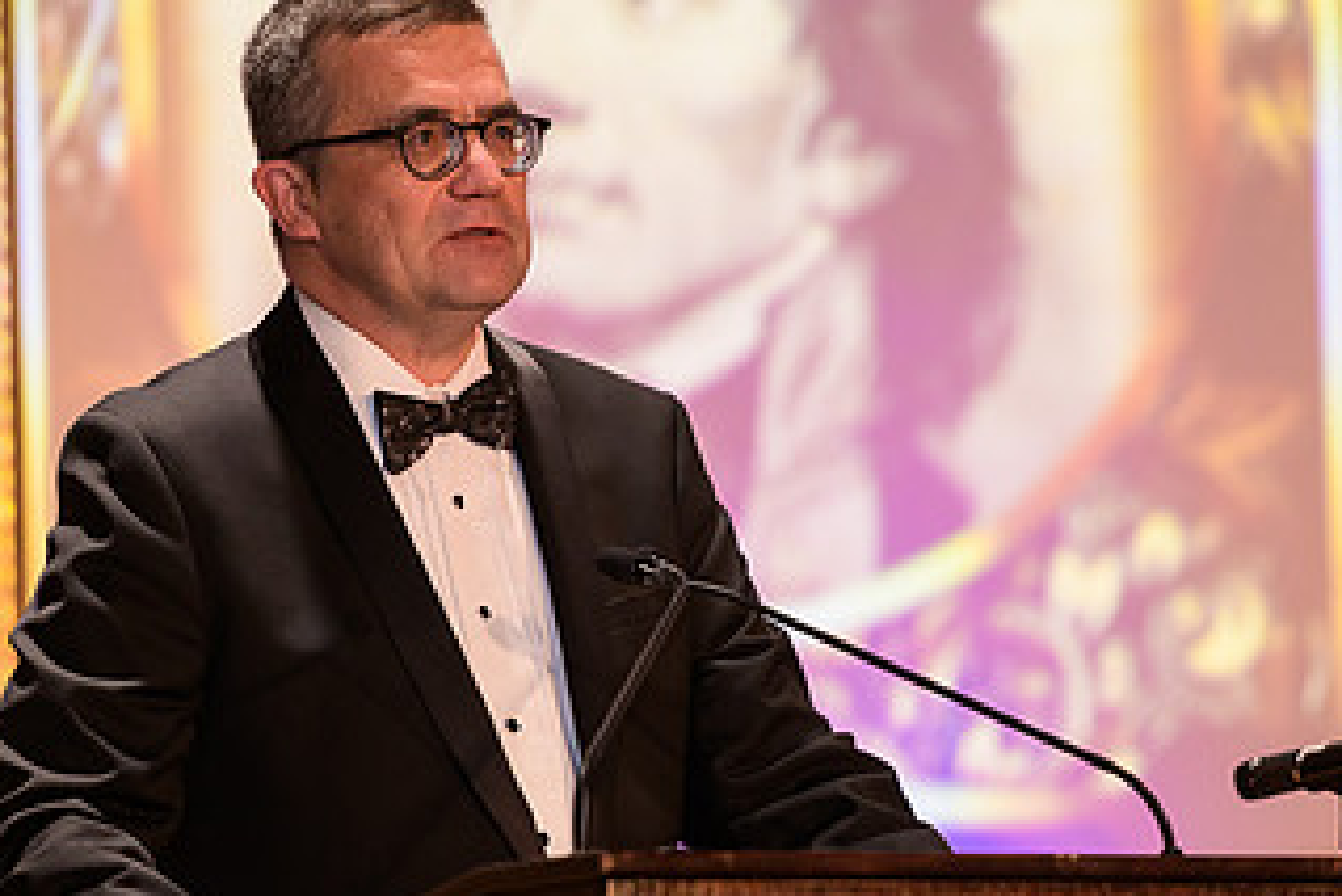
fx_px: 13575
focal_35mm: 364
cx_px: 837
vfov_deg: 3.8
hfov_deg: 5.7
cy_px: 477
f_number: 3.2
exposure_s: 1/125
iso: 1250
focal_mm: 200
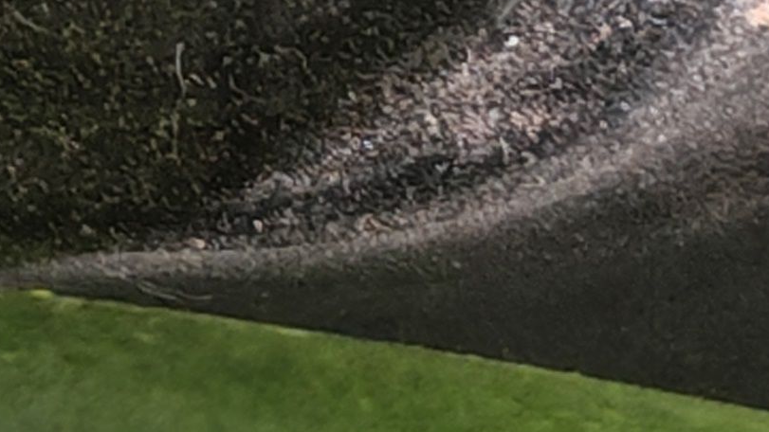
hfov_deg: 6.9
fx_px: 6055
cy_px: -424
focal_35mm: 297
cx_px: -1099
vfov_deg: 4.0
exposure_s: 1/20
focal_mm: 6.12
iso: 4000
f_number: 1.9
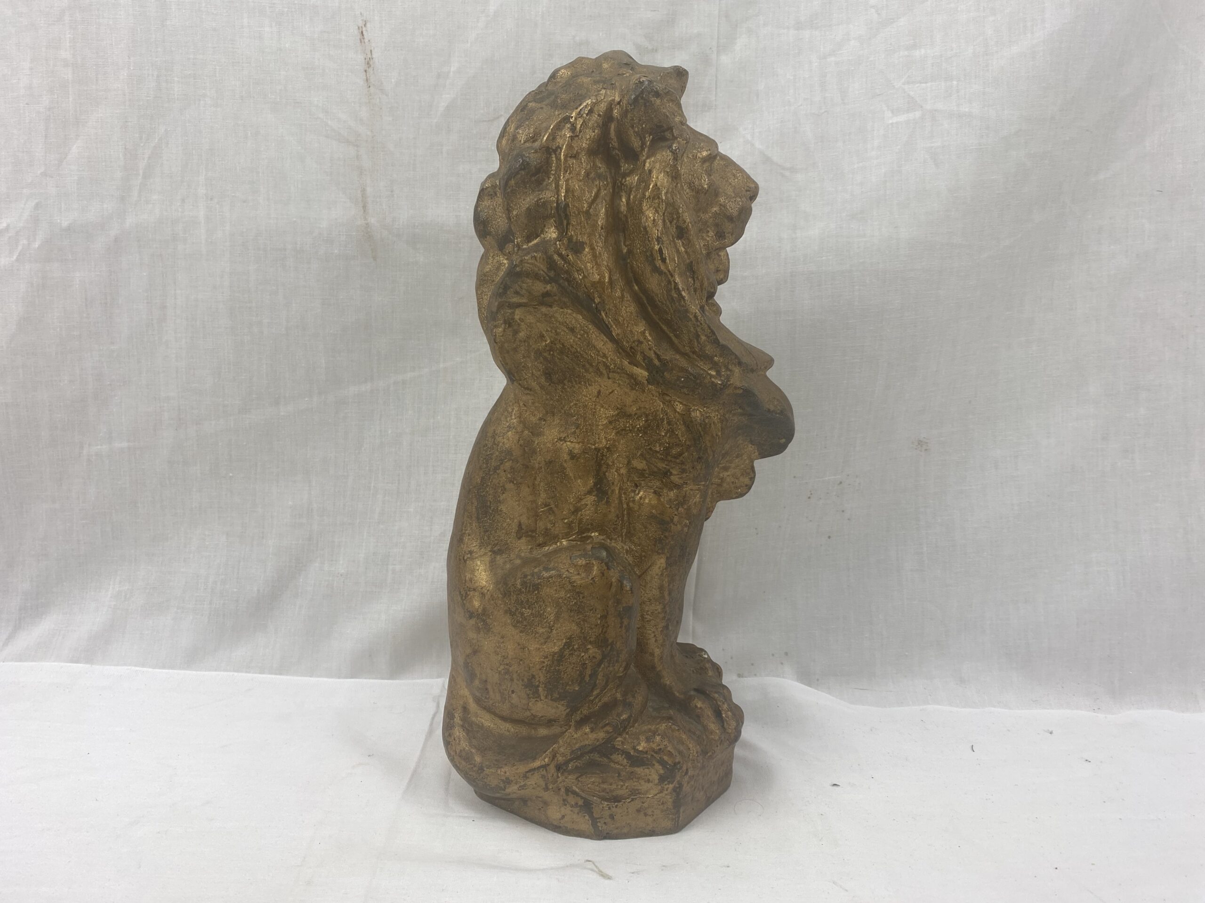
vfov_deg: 53.1
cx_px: 602
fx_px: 905
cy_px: 452
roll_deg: -0.2
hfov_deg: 67.3
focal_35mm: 26
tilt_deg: -6.8
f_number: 1.8
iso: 32
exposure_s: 1/100
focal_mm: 4.25
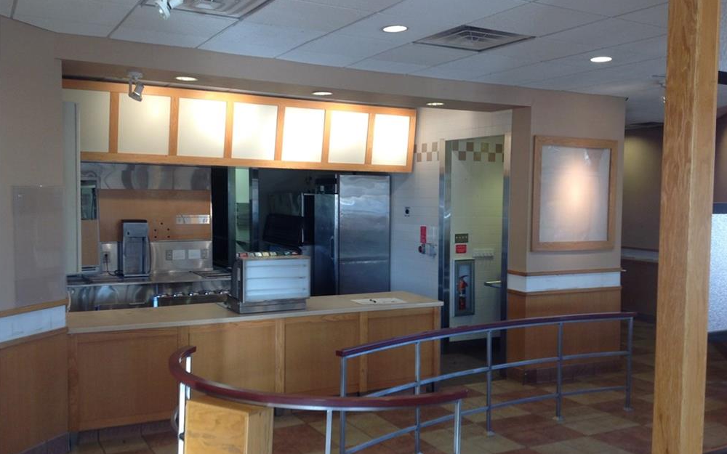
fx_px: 753
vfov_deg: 33.6
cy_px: 241
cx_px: 368
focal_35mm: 38
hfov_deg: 51.5
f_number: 2.4
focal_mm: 4.28
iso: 64
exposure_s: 1/40
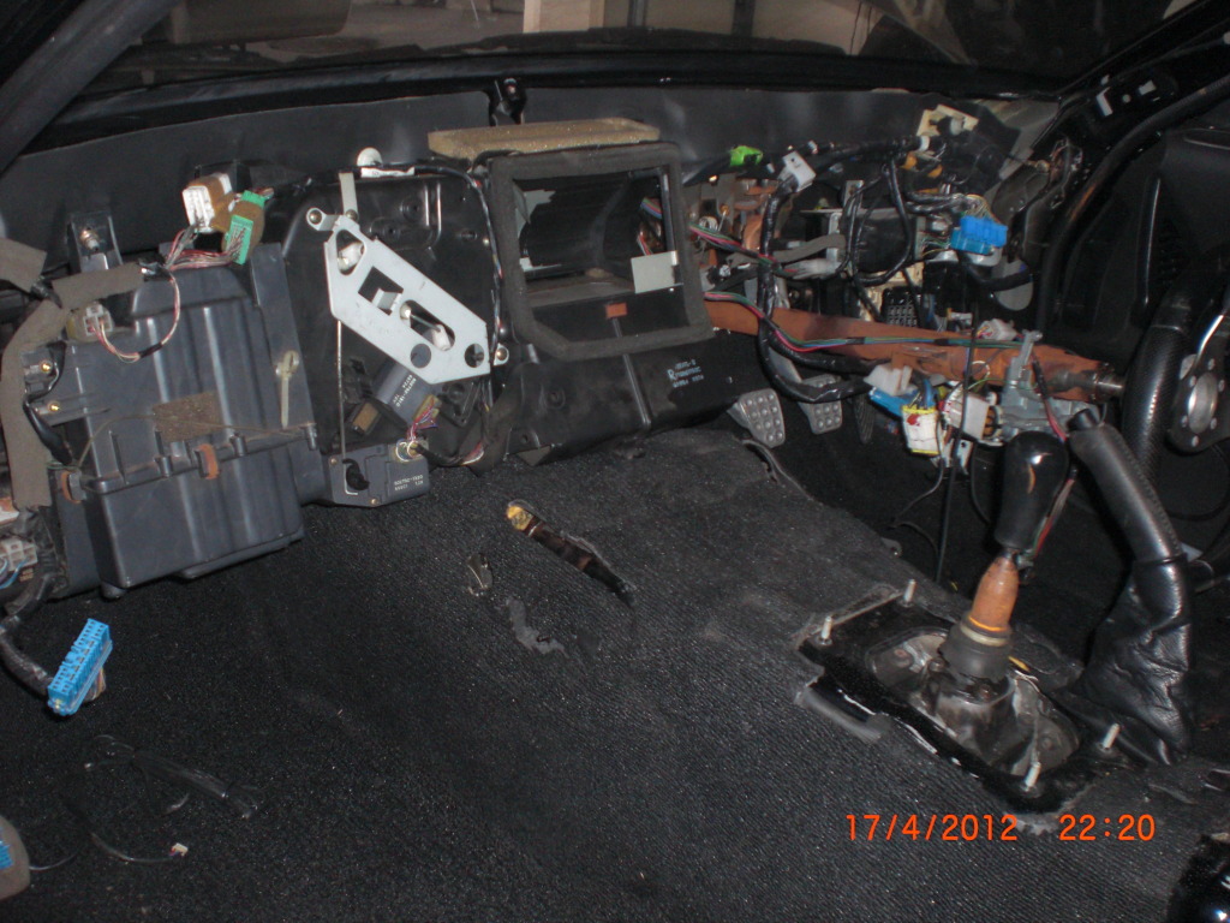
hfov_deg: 49.0
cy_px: 462
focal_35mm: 38
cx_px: 615
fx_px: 1350
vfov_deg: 37.7
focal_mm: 6.3
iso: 200
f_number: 3.1
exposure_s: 1/60
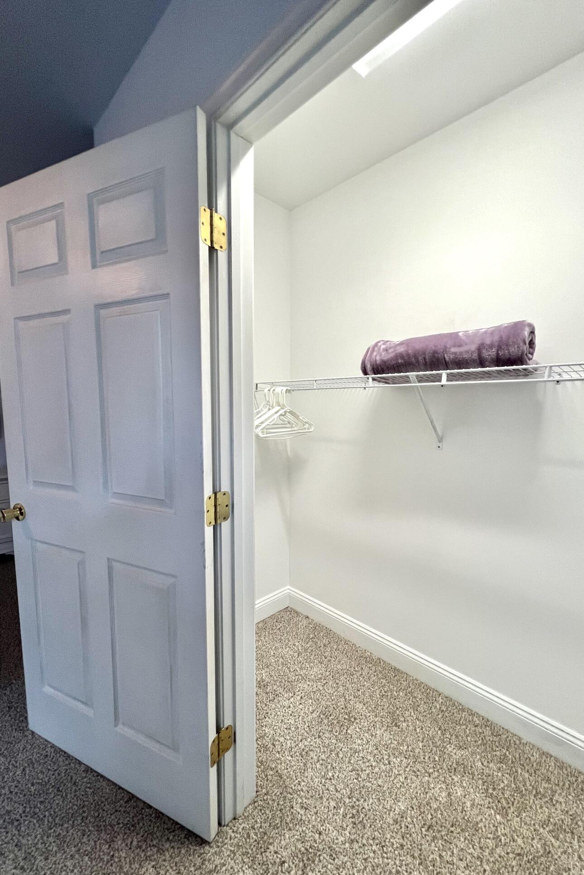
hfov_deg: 81.2
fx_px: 341
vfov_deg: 104.2
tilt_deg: -5.9
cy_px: 446
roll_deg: -0.6
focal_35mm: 14
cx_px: 289
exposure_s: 1/120
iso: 200
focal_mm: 1.57
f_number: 1.8
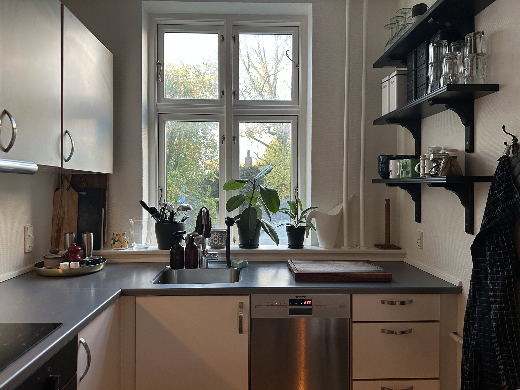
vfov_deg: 56.8
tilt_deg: -0.9
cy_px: 195
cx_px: 260
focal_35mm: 24
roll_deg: -0.3
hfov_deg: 71.6
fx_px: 361
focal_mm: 6.86
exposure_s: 1/50
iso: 160
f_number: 1.78
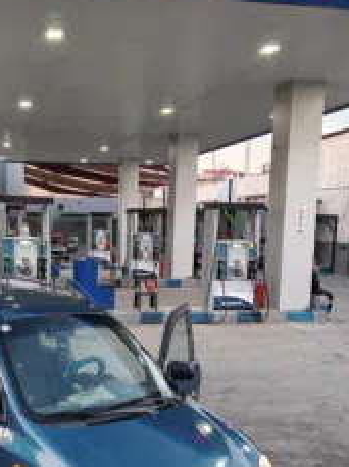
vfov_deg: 44.2
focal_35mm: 42
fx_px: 566
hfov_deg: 33.3
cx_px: 73
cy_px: 312
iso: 144
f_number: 1.75
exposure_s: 1/33.3
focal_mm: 5.25
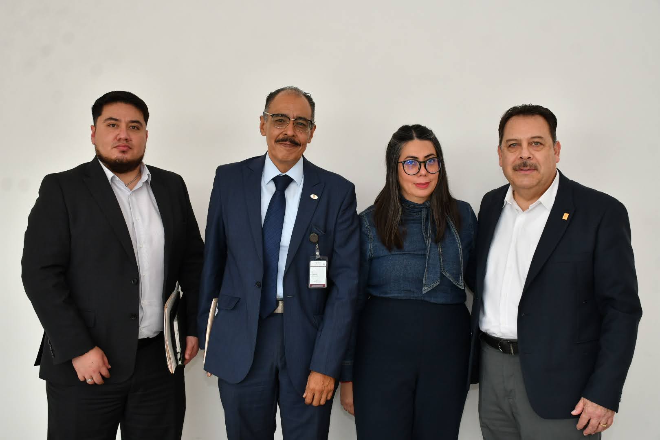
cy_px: 220
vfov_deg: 28.1
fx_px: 880
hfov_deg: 41.1
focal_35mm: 48
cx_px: 330
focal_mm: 32
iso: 800
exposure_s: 1/100
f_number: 5.6
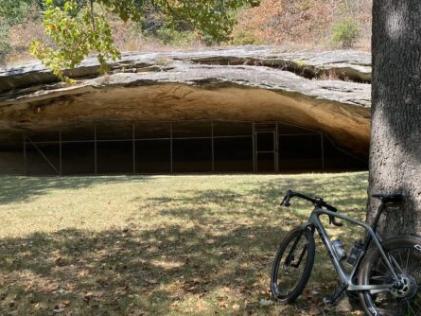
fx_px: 462
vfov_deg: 37.7
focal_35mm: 38
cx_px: 188
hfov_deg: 48.9
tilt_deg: -0.5
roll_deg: +1.7
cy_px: 161
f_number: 1.8
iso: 32
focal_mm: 4.25
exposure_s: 1/571
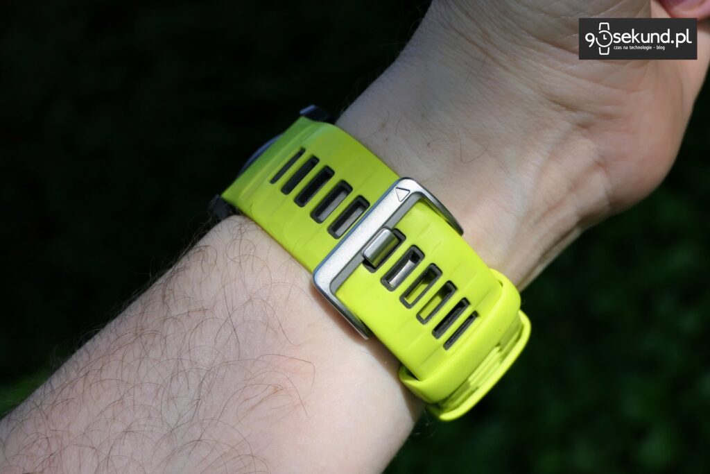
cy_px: 237
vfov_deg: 22.6
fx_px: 1183
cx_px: 355
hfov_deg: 33.4
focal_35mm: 60
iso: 125
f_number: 4
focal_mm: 22
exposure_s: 1/500
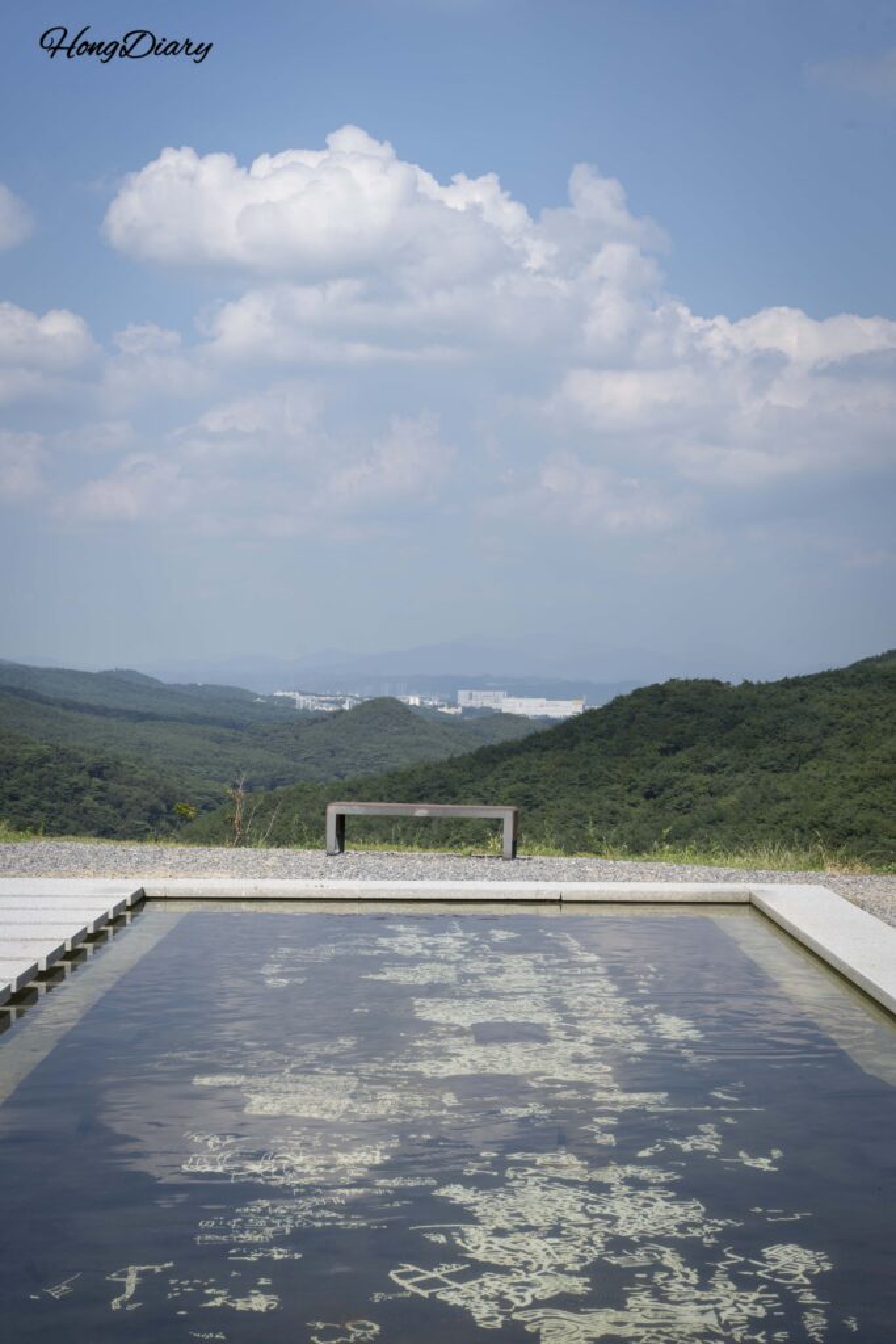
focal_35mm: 55
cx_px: 448
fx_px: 2052
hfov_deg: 24.6
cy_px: 672
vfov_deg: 36.2
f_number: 11
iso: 100
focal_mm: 55
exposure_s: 1/200
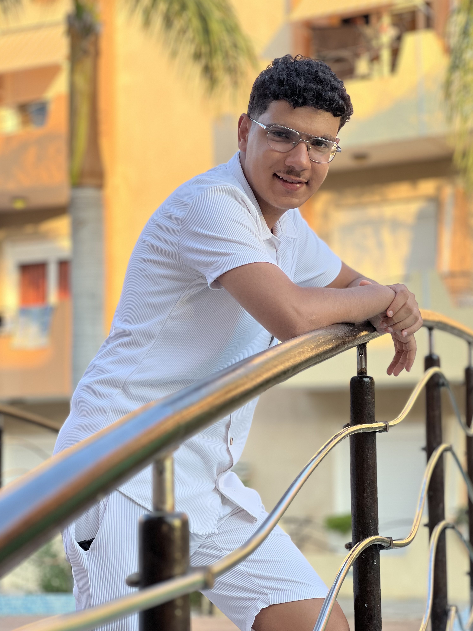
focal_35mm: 78
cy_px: 319
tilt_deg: +6.3
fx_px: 1421
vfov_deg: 25.0
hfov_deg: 18.9
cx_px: 237
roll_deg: +0.6
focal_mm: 9
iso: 40
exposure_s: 1/121
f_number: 2.8
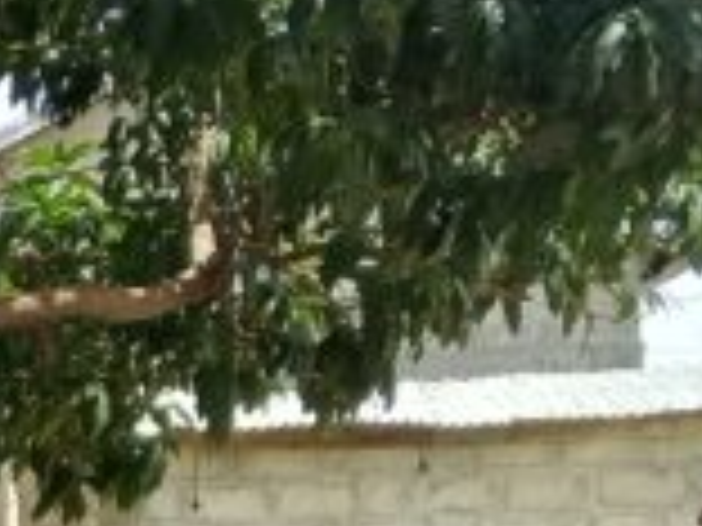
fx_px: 2697
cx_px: -756
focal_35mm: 133
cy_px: 1043
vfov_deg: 10.3
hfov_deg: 12.7
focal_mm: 4.19
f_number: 1.6
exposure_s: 1/221
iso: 101
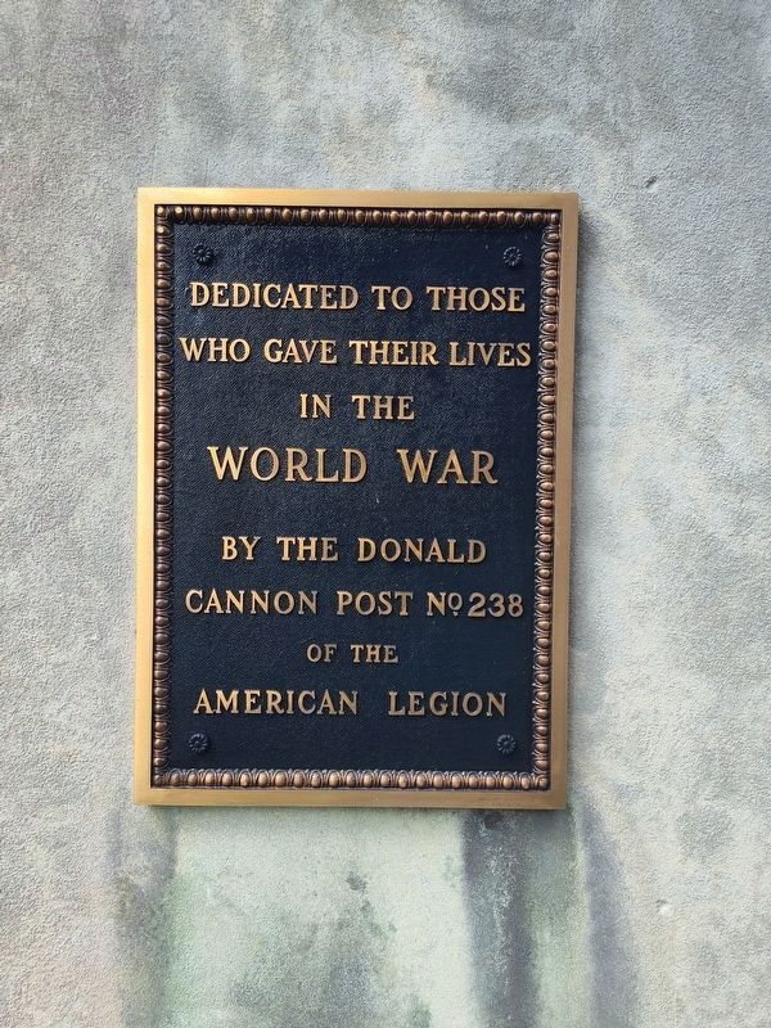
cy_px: 514
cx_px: 386
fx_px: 683
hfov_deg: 58.9
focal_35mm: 23
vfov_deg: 73.9
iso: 100
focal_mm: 5.56
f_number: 1.8
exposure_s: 1/276
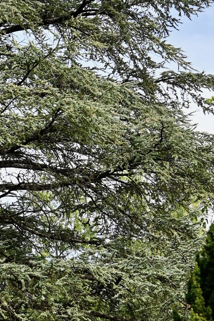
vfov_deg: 19.3
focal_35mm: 106
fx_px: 945
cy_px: 178
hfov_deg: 12.3
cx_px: -106
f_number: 4.5
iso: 400
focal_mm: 27.5
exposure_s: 1/2500
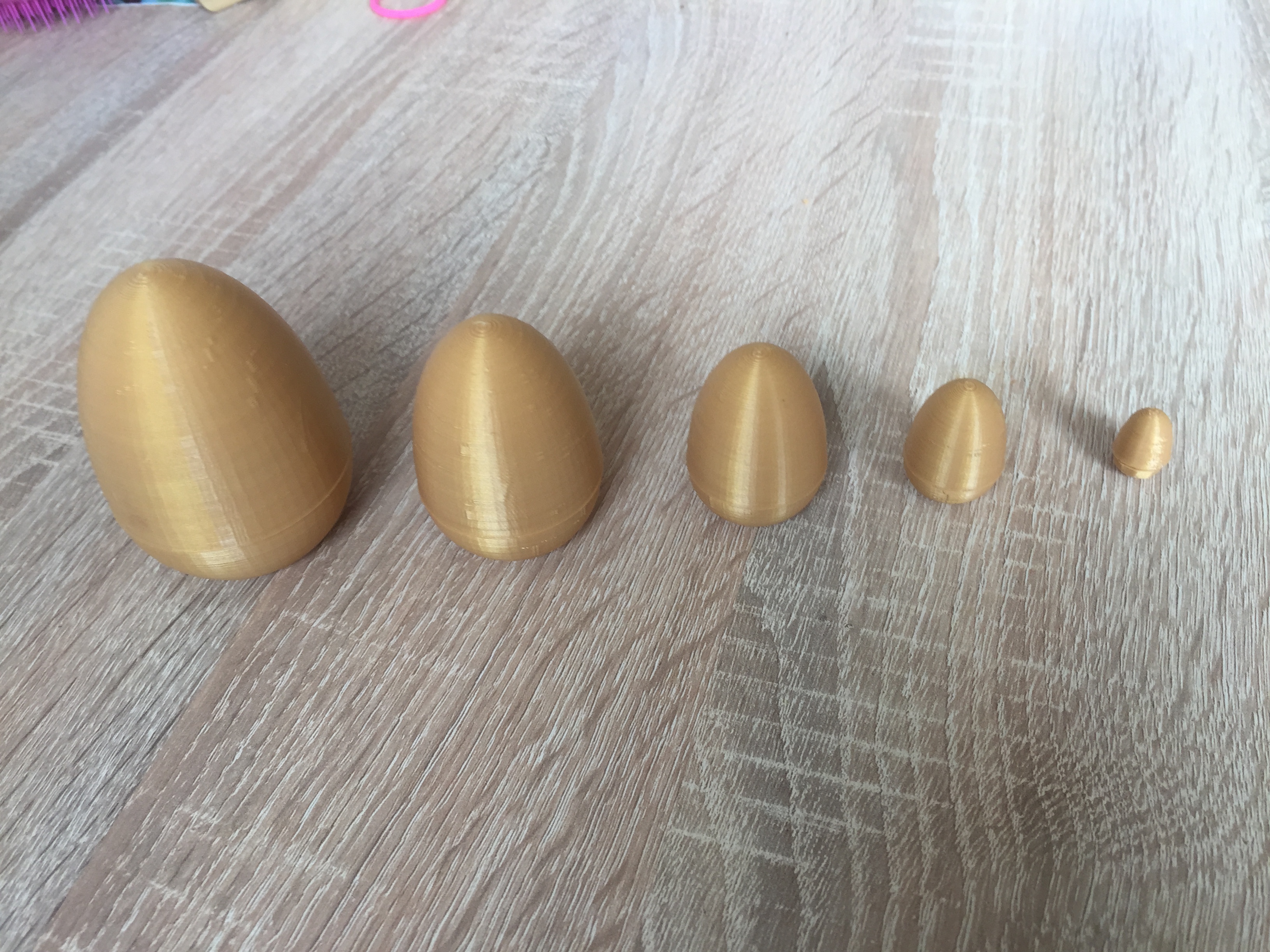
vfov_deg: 48.2
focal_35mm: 29
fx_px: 1064
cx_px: 635
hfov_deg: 61.7
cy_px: 476
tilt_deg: -46.3
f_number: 2.2
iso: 40
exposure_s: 1/50
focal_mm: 4.15
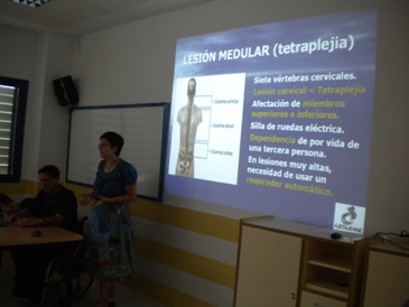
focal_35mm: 35
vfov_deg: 40.7
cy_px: 154
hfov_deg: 52.6
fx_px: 414
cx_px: 204
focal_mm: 6.3
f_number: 3.1
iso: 400
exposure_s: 1/104
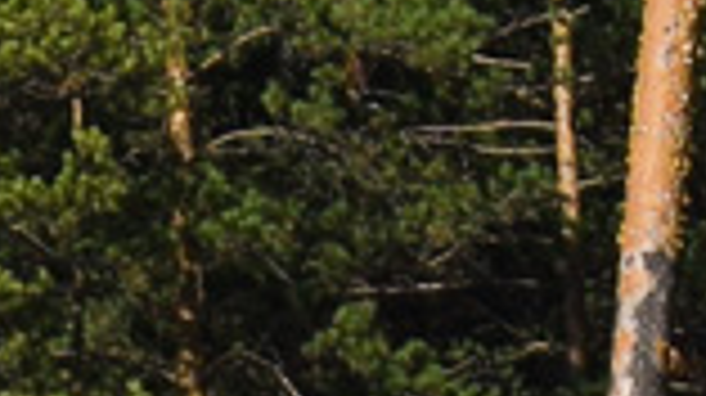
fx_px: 12364
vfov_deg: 1.8
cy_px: 648
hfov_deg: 3.2
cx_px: -1826
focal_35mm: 661
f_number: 5.6
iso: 100
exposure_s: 1/1000
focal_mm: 55
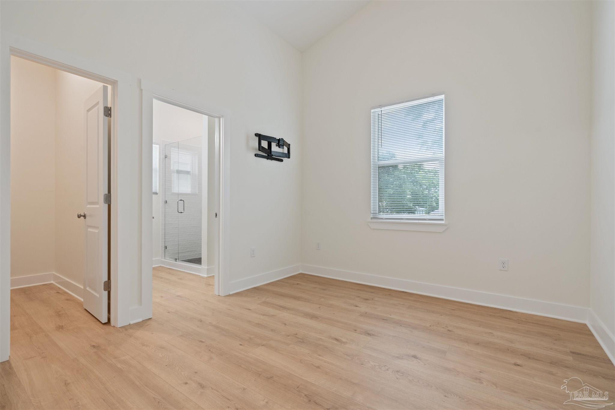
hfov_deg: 96.7
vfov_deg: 73.7
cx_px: 308
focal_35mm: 16
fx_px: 273
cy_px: 205
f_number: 8
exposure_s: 1/10
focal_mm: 16
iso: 1000
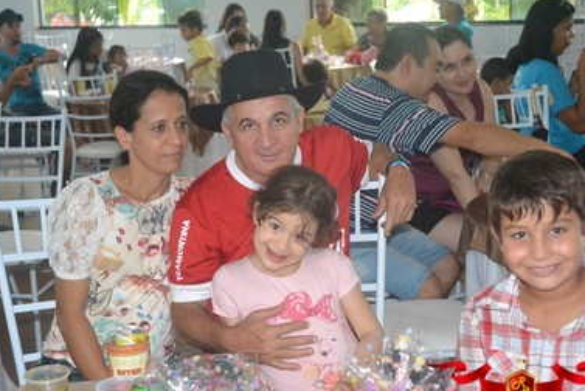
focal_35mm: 63
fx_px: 1018
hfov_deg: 32.1
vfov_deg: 21.7
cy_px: 227
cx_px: 289
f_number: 4.2
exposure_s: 1/60
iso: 3200
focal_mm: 35
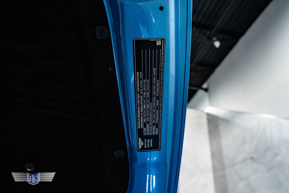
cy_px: 96
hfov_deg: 67.4
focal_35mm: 27
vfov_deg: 47.9
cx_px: 144
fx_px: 217
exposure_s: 1/50
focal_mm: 27
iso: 1600
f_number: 4.5
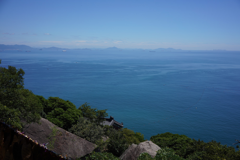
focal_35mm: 35
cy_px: 80
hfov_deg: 54.4
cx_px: 120
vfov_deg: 37.9
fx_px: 233
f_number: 16
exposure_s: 1/100
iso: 100
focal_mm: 35
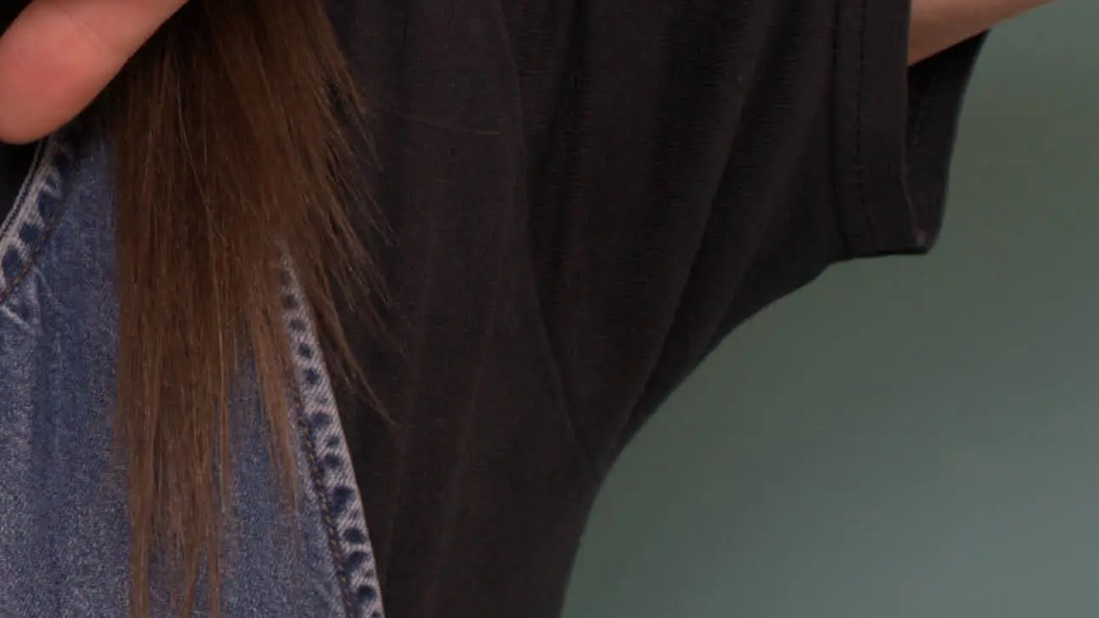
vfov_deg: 8.2
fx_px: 4284
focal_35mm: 147
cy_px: -153
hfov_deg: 14.4
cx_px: 30
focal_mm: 30
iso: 320
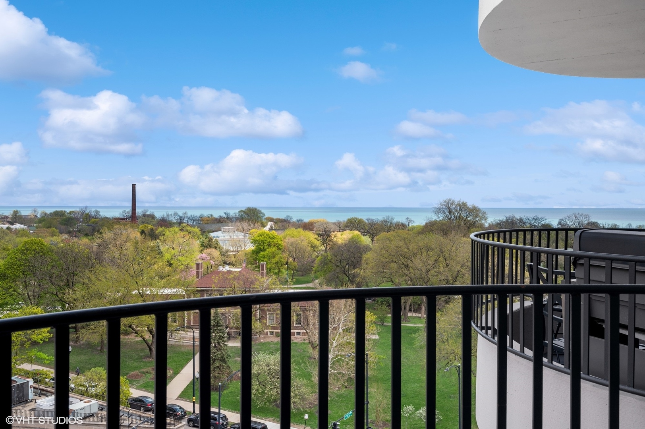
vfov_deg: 43.5
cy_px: 214
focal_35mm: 30
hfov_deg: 62.0
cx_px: 322
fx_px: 537
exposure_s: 1/50
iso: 100
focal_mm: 30
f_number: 11
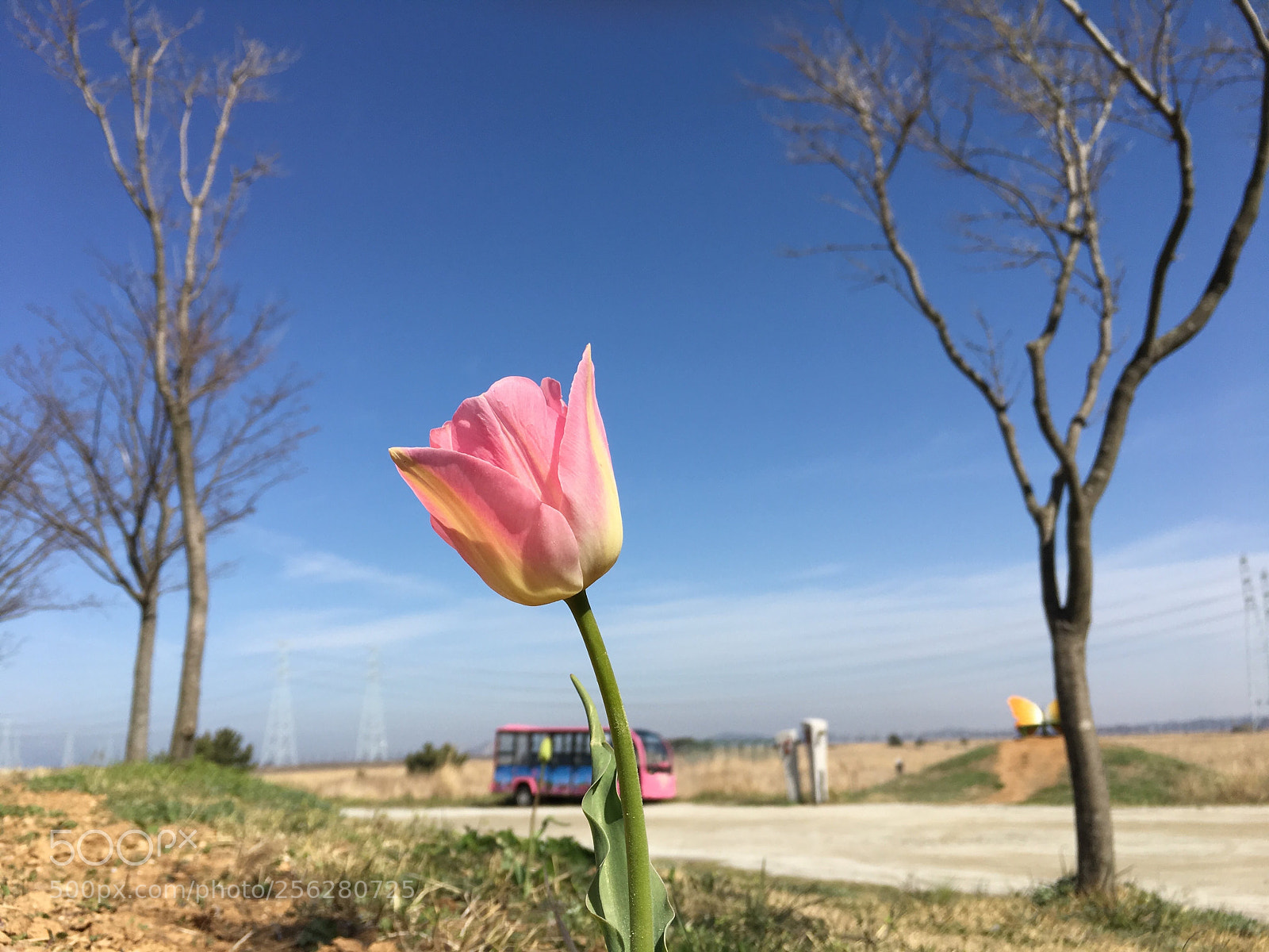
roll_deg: +1.9
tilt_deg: +15.0
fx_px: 1063
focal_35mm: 29
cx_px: 634
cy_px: 476
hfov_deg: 61.7
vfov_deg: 48.2
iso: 25
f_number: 2.2
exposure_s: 1/2079
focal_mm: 4.15
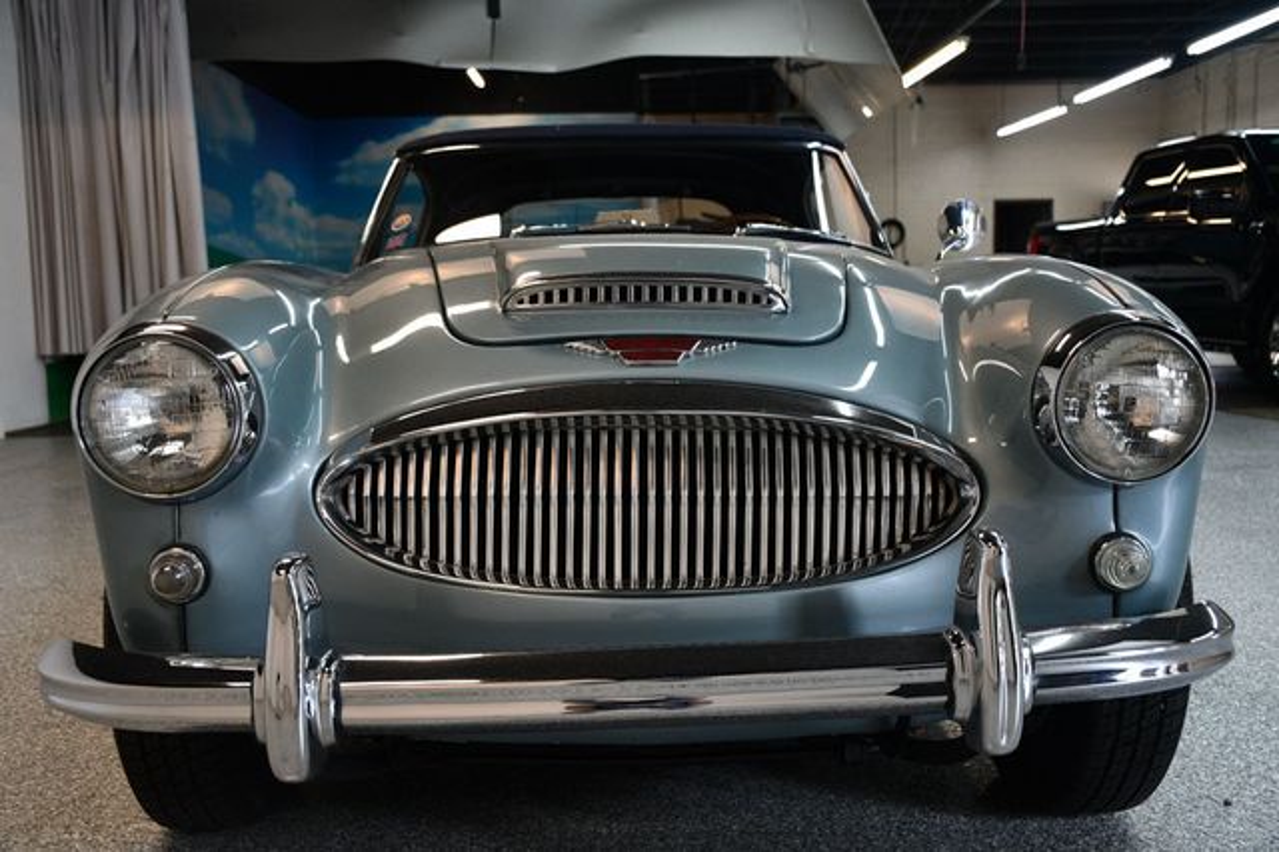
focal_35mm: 39
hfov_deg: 49.6
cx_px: 640
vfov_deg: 34.2
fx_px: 1385
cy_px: 426
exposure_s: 1/125
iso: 900
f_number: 3.8
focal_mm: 26
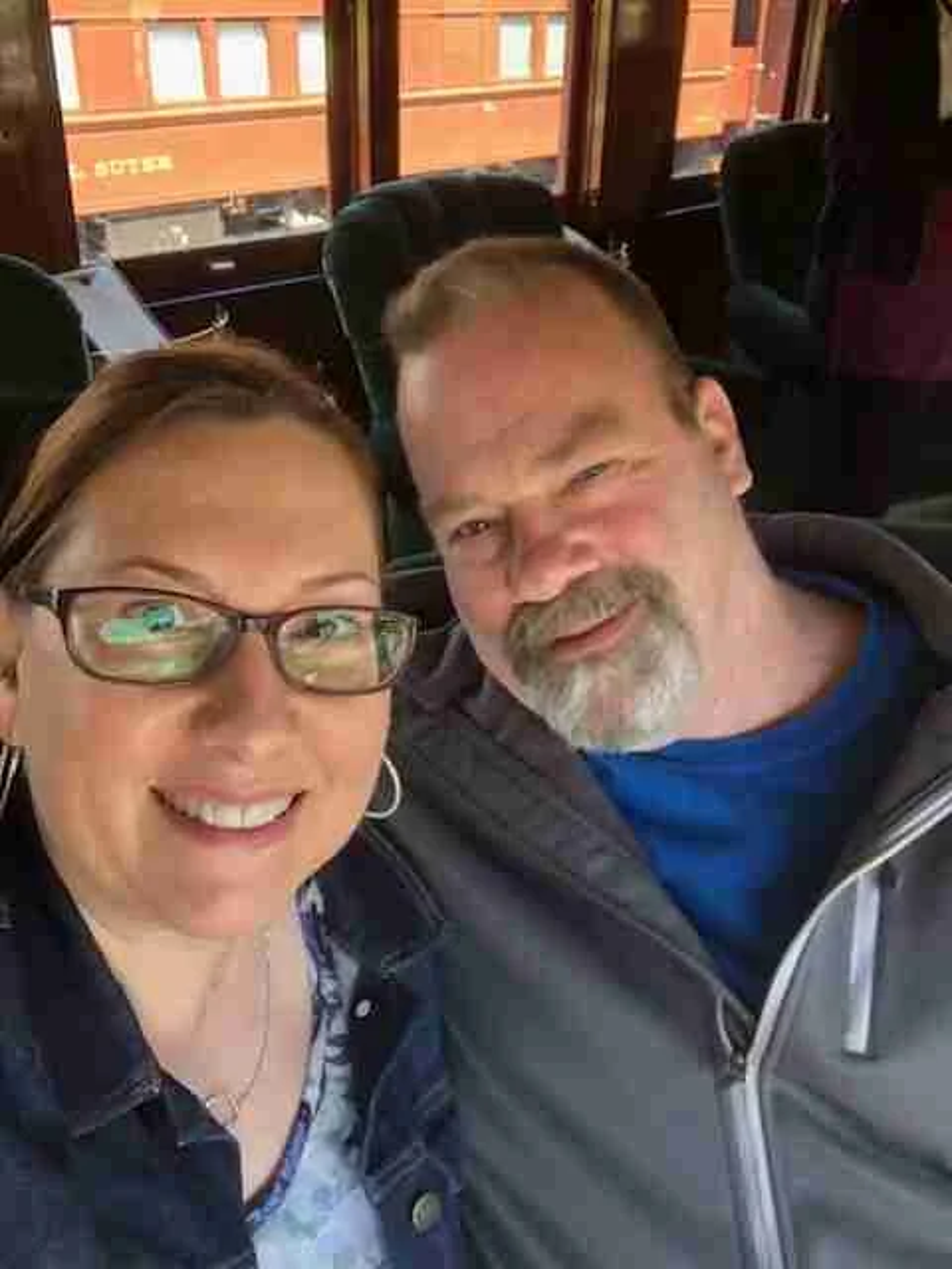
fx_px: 1173
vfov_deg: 56.8
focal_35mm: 32
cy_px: 634
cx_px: 476
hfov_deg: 44.2
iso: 50
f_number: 2.2
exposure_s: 1/62
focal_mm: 2.87
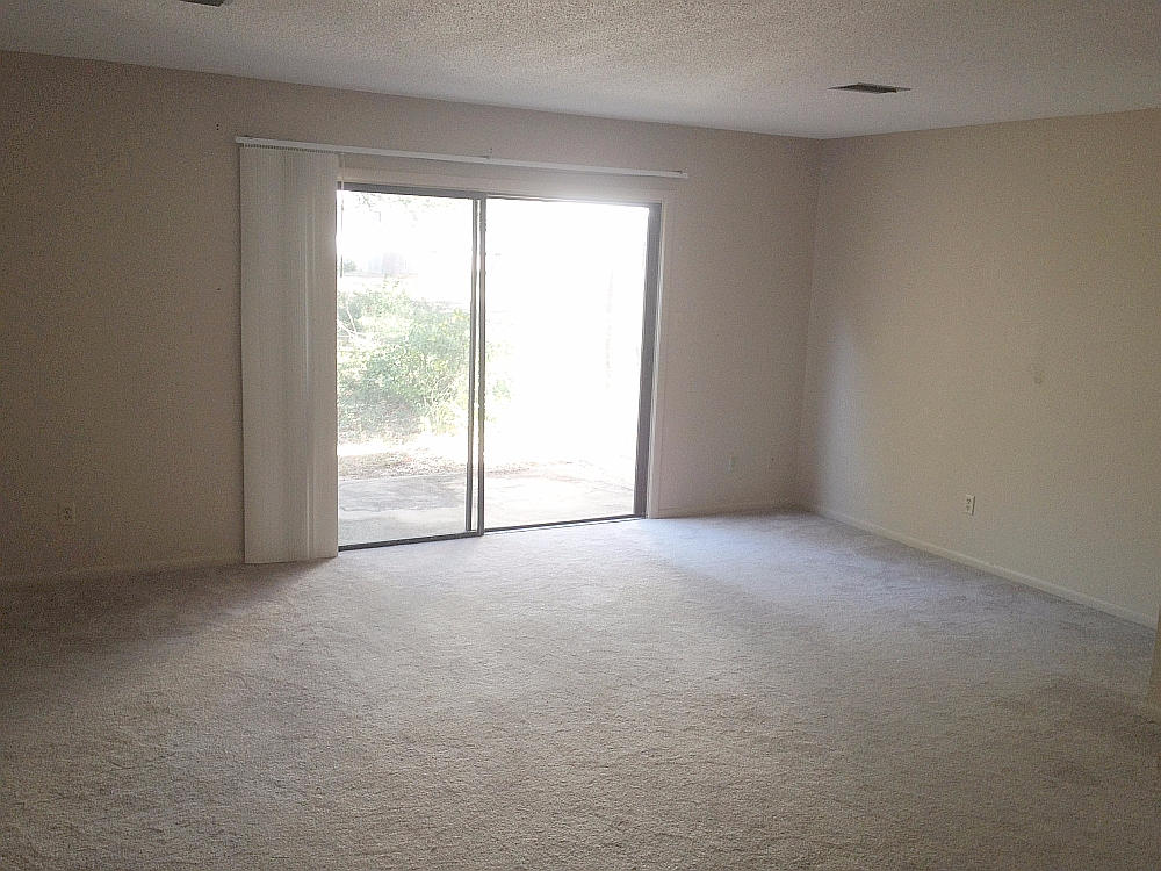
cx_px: 580
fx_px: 1174
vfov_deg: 40.7
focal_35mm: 35
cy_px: 436
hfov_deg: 52.6
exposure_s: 1/40
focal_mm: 4.28
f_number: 2.4
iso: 64
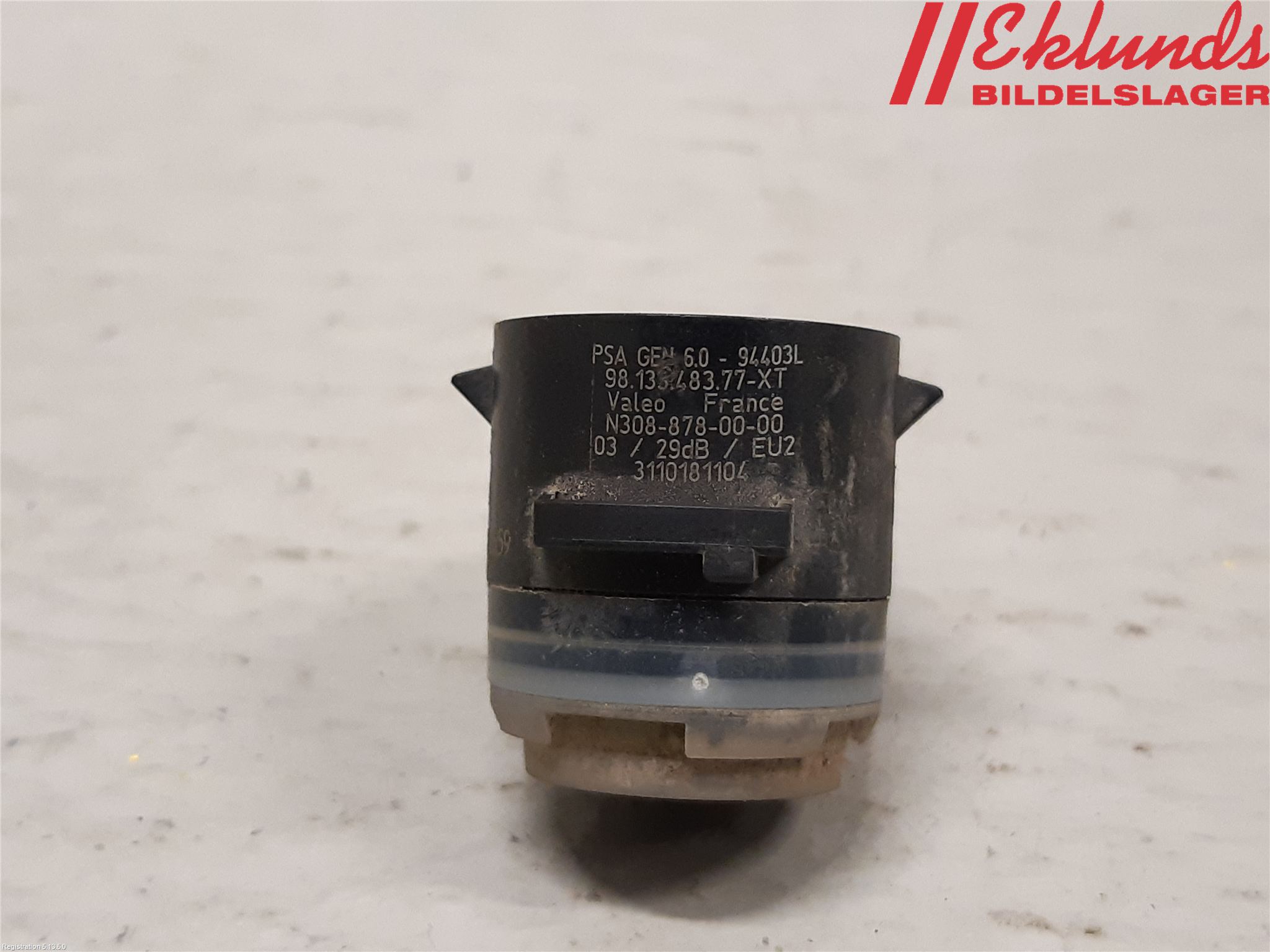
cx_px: 635
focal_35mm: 26
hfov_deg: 67.3
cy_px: 476
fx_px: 954
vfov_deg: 53.1
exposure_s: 1/50
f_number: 1.7
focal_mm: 3.93
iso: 200
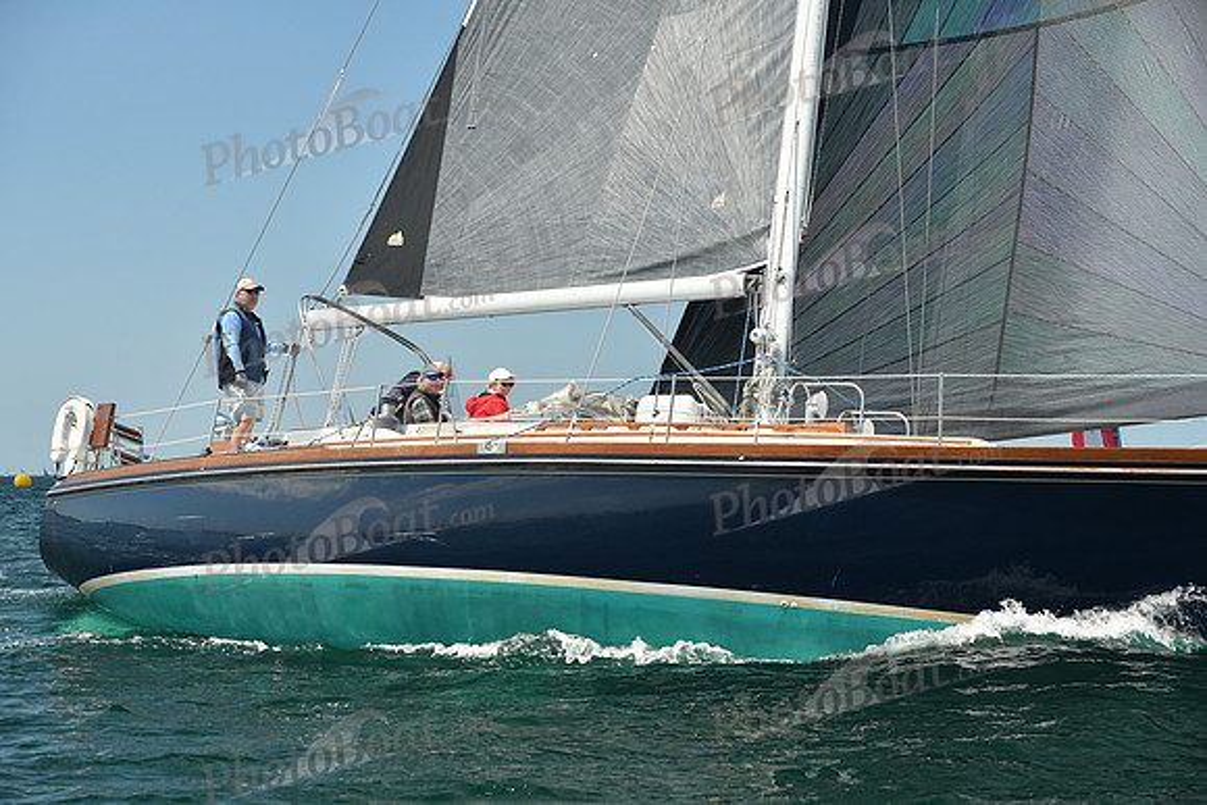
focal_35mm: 70
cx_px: 604
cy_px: 402
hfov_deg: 28.8
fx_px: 2347
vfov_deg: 19.5
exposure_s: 1/640
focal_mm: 70
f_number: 6.3
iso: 320
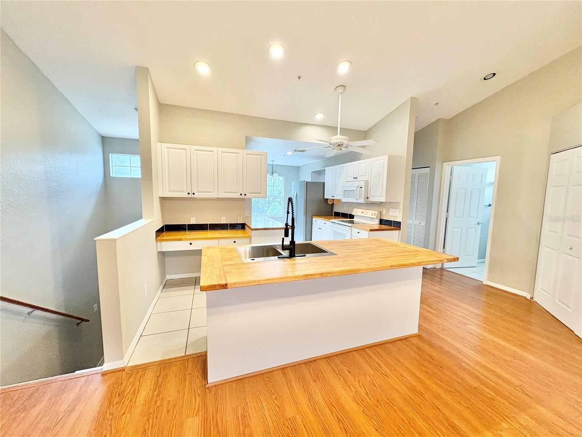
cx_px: 291
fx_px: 235
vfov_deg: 85.7
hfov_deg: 102.1
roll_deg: -0.9
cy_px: 218
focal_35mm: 14
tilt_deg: -4.7
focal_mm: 2.22
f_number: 2.2
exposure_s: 1/120
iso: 200
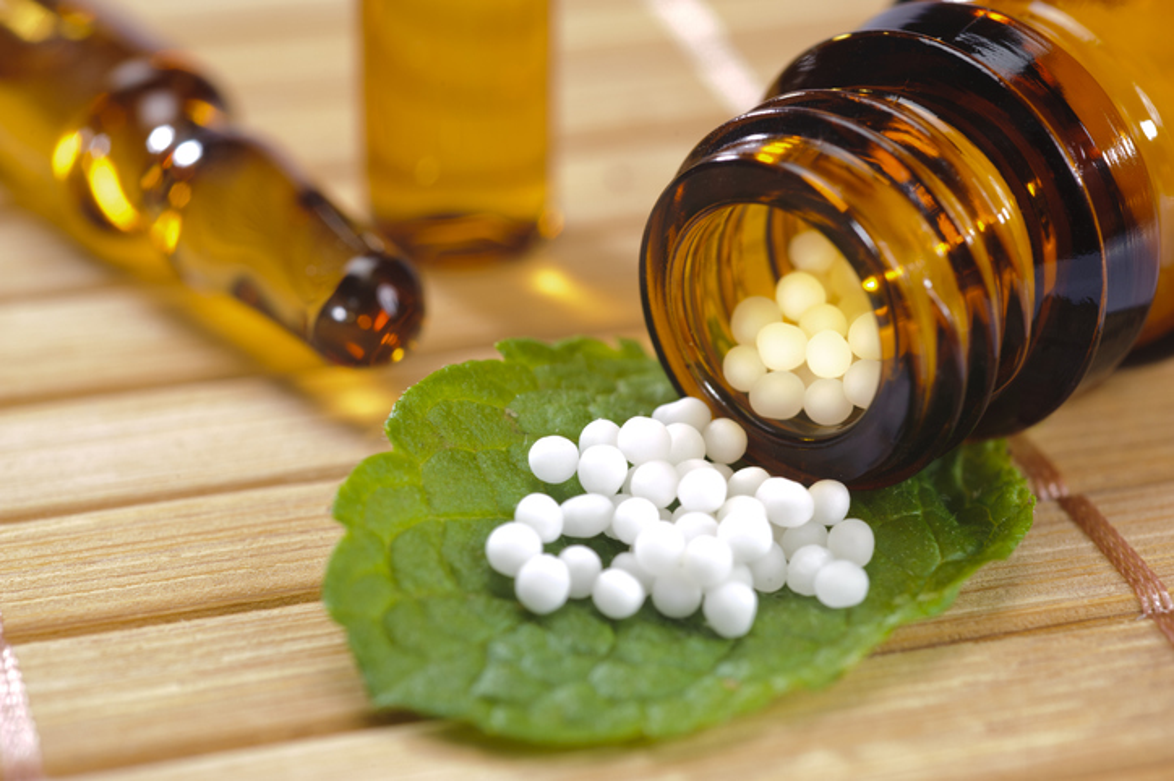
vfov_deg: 22.6
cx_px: 587
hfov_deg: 33.4
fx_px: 1956
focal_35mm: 60
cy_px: 390
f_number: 13
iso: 200
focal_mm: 60
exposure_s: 1/100
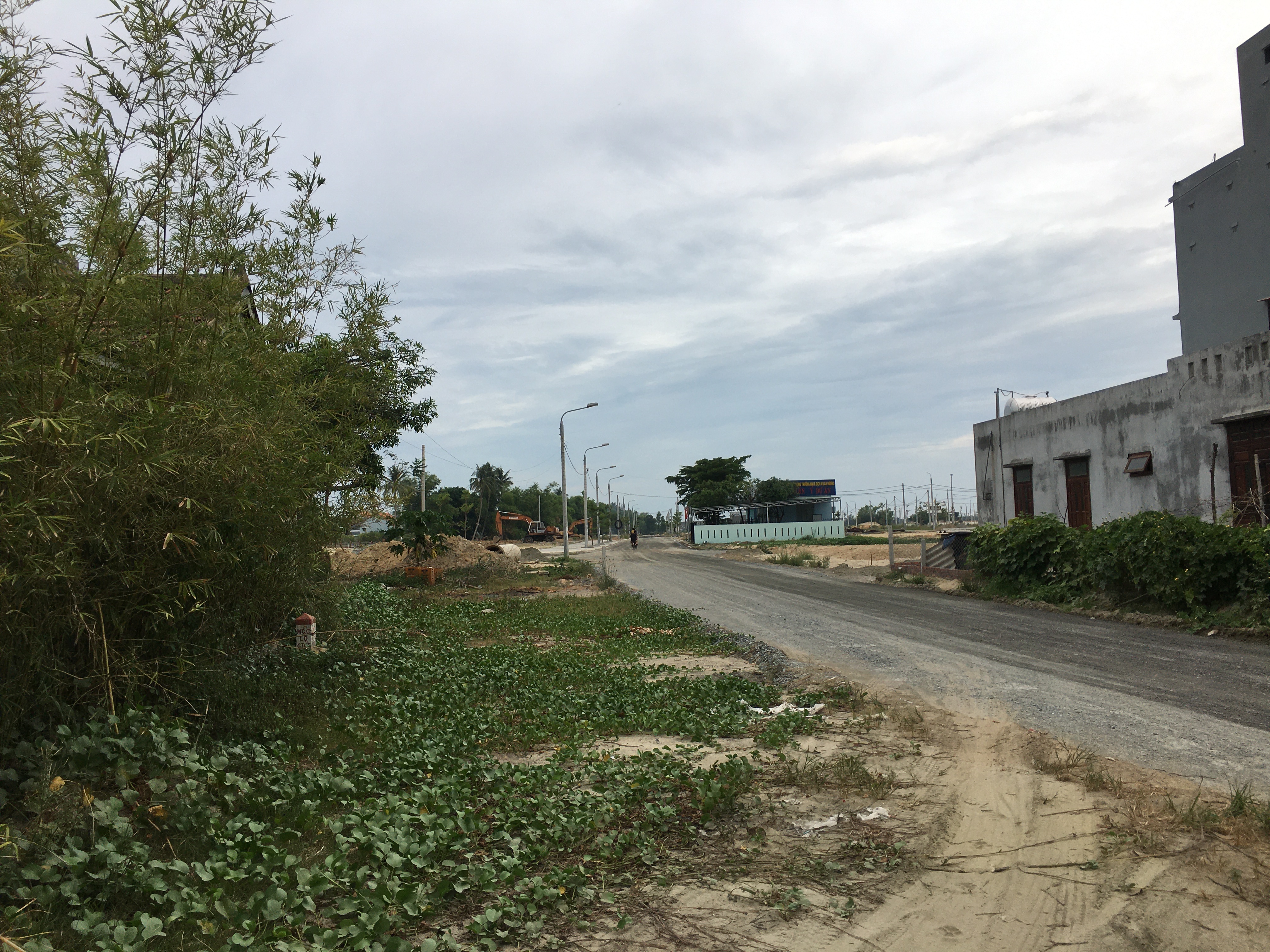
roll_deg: +1.5
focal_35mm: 29
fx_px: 1064
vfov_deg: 48.2
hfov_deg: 61.7
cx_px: 635
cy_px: 476
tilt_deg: +4.2
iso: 25
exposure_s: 1/418
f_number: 2.2
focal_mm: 4.15
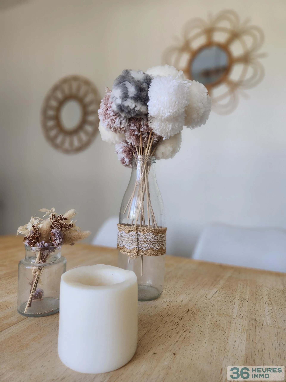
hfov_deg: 58.9
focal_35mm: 23
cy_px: 191
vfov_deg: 73.9
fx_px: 253
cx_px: 143
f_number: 1.8
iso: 64
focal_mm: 5.4
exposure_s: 1/100
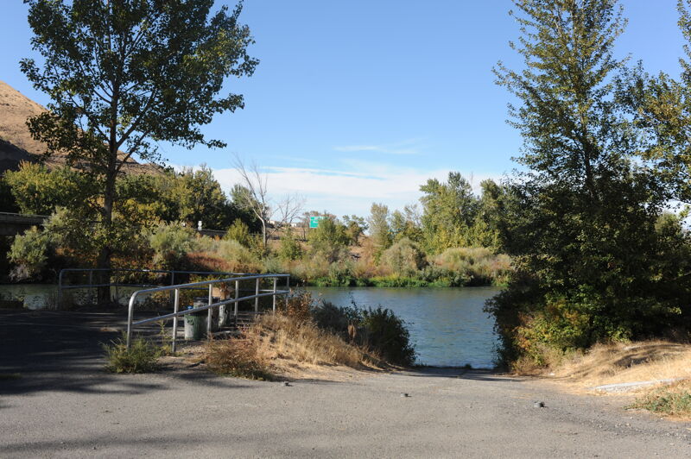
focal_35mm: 35
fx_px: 671
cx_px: 346
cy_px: 230
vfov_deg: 37.8
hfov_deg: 54.5
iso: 200
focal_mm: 35
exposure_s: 1/250
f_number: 10
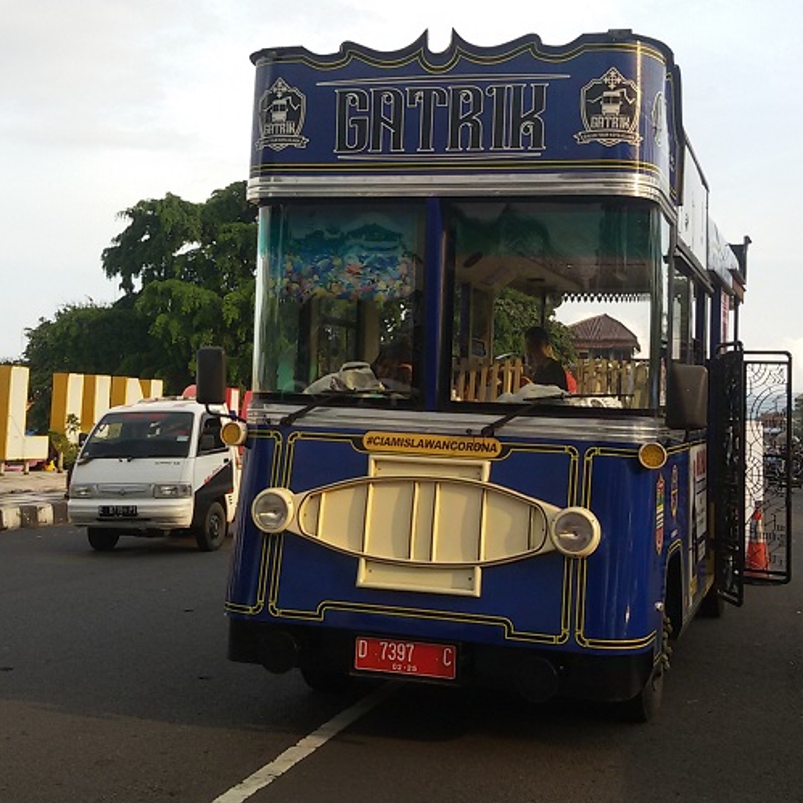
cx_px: 446
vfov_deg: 37.4
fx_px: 1181
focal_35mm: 45
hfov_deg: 37.5
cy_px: 323
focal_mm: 2.93
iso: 40
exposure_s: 1/266
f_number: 2.4
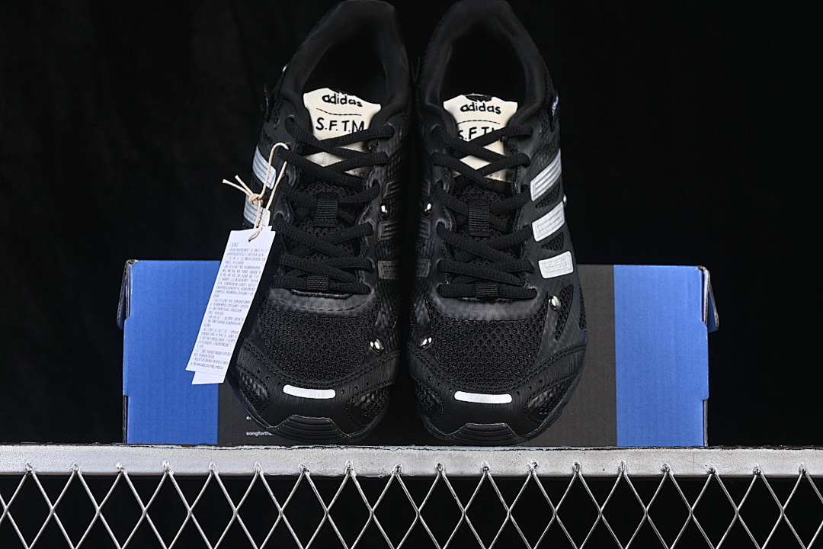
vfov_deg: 18.2
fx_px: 1714
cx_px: 412
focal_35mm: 75
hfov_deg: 27.0
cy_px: 274
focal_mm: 50
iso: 160
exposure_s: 1/60
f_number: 6.3
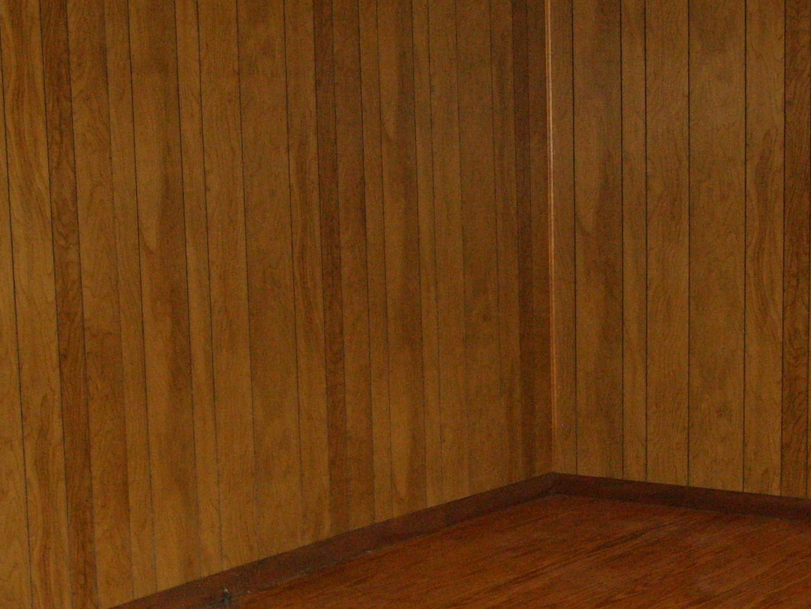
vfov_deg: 18.2
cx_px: 422
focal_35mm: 80
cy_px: 526
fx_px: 1874
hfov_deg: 24.4
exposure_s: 1/30
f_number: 2.8
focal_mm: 7.8
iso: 400
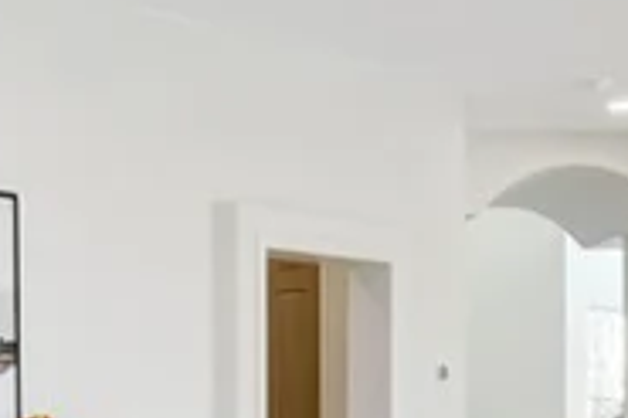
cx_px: 112
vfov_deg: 16.1
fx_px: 1447
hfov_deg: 24.1
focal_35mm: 83
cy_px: 425
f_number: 9
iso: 400
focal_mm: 10
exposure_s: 1/40
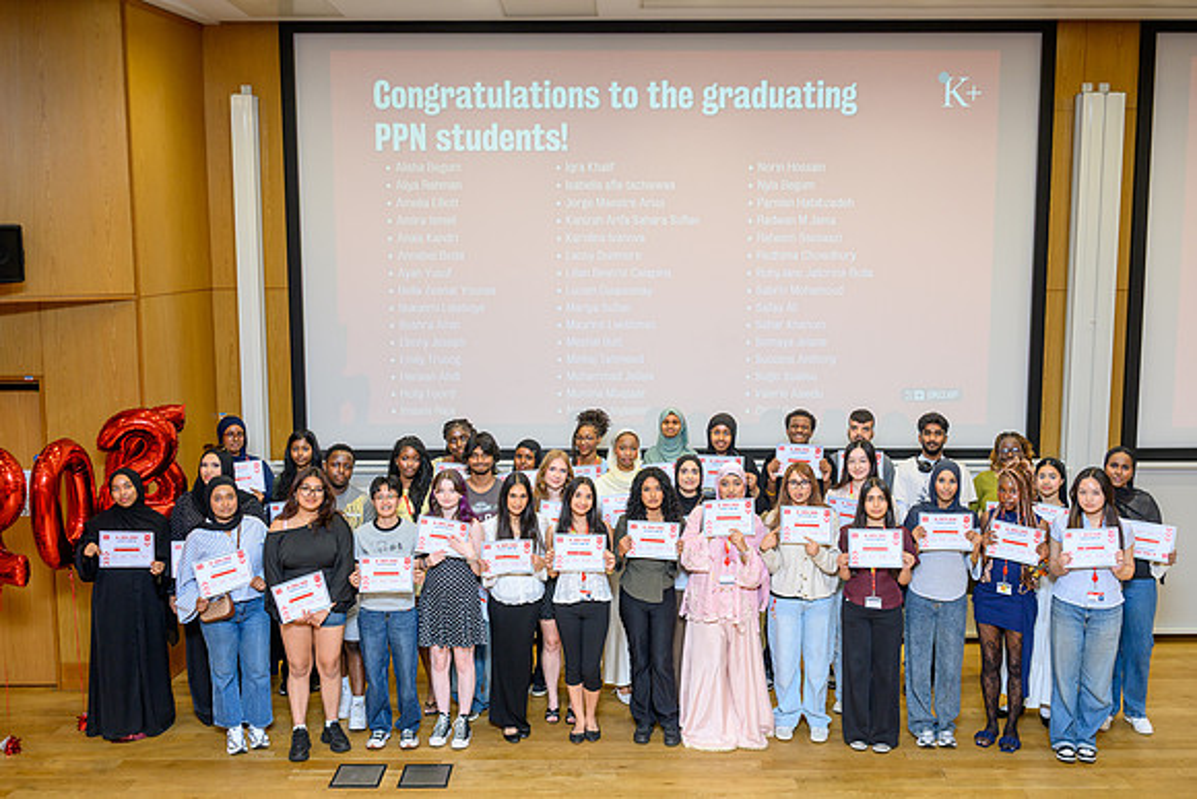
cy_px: 387
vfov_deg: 36.1
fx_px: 1225
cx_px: 617
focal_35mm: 37
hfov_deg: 52.1
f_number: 2.8
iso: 800
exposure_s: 1/200
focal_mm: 35
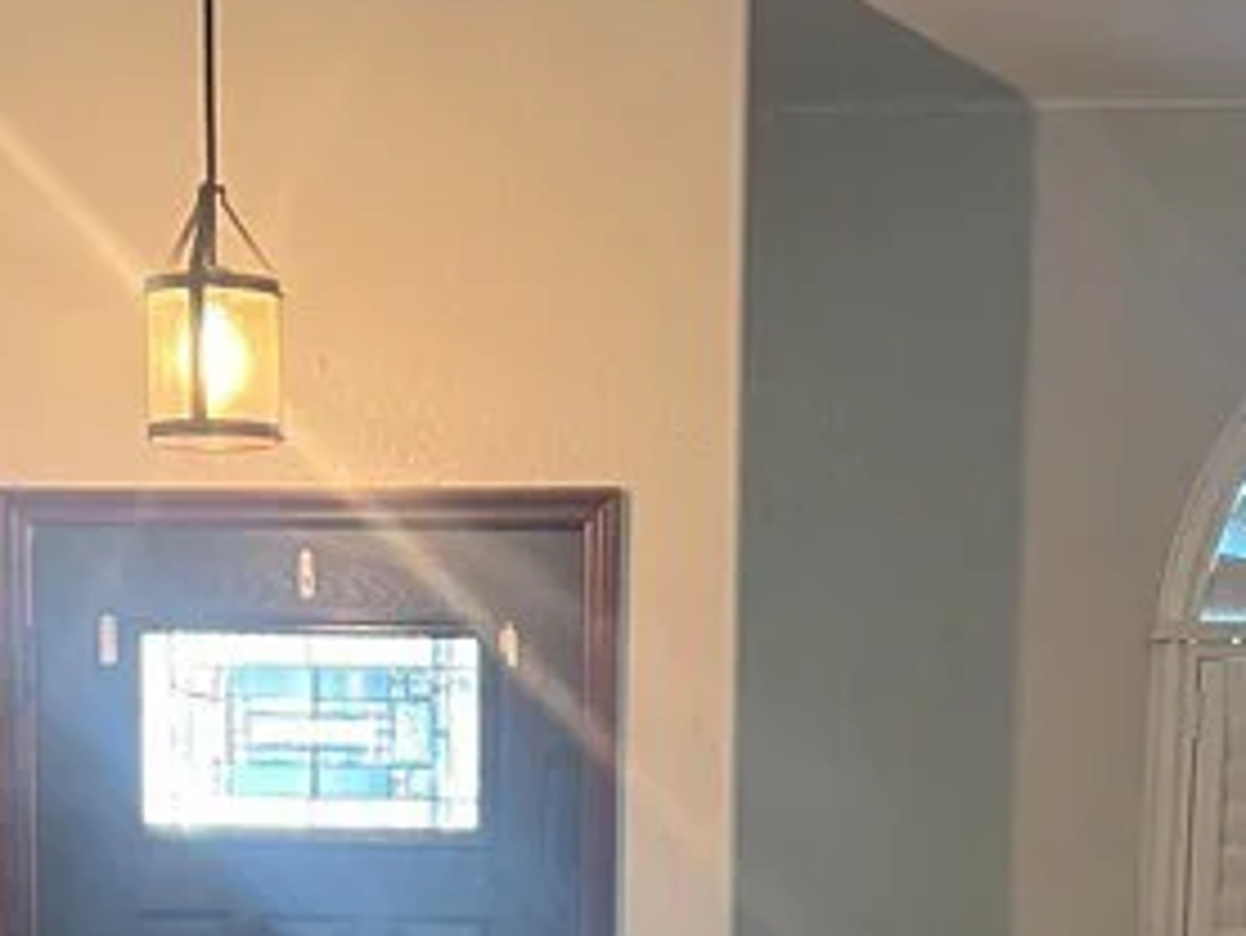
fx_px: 3457
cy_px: 1328
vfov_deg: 14.5
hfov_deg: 20.4
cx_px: 531
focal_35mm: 96
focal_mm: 5.7
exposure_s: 1/40
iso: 400
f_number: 1.5
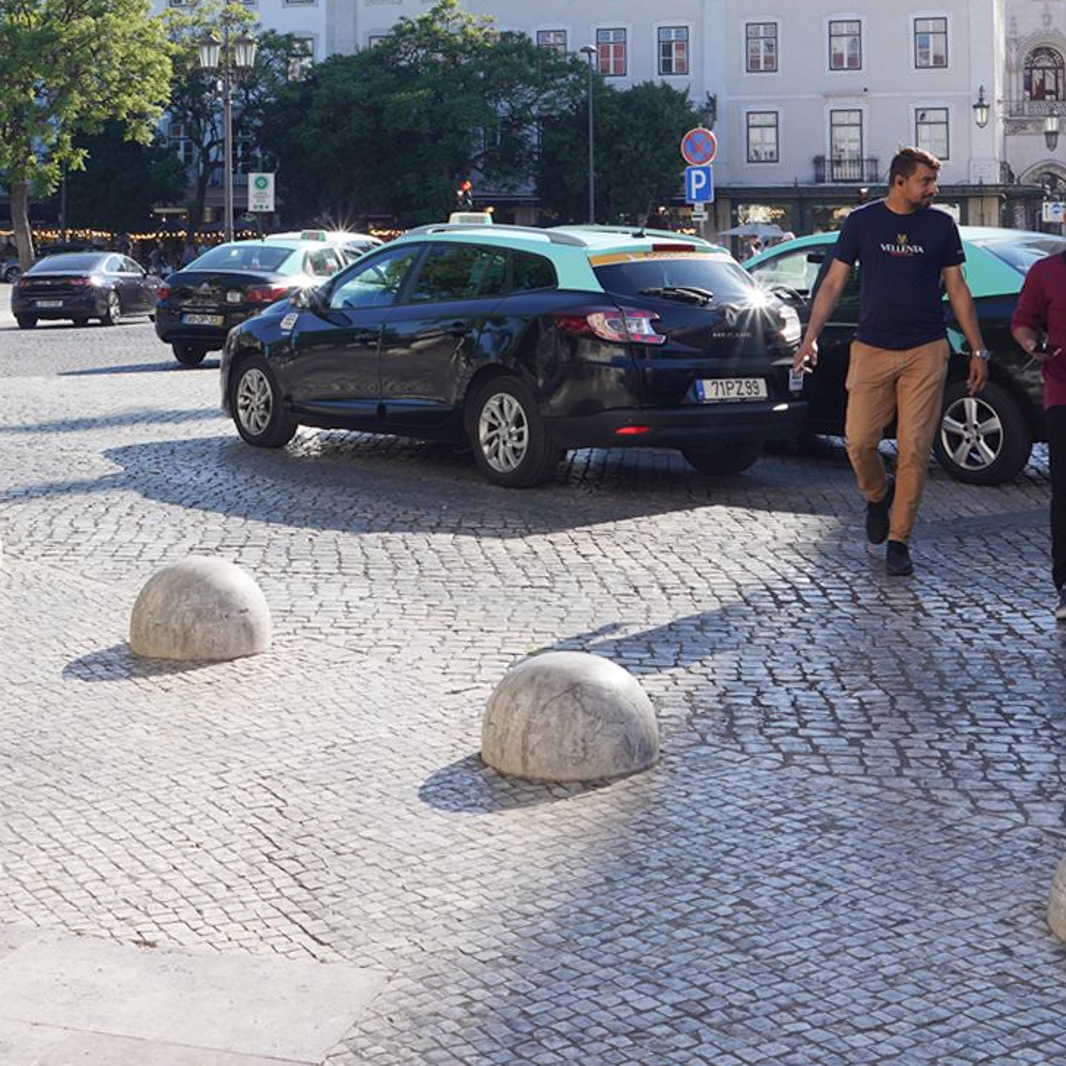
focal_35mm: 56
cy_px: 94
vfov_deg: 29.2
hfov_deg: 30.1
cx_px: 287
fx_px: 1951
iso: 100
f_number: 10
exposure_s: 1/100
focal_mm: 24
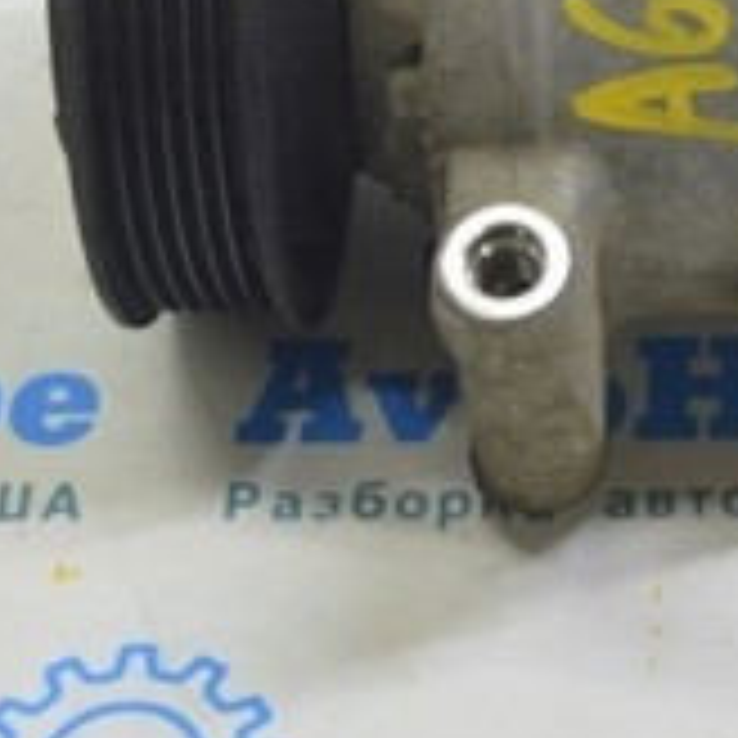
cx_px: 950
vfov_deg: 10.9
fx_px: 3835
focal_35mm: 159
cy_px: -7
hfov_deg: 10.7
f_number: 5.6
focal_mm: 32
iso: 400
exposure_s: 1/20
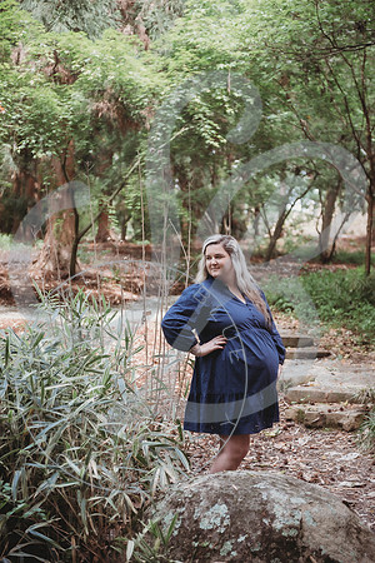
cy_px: 282
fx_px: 1094
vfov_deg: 28.8
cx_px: 188
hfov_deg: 19.5
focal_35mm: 70
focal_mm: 70
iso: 160
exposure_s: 1/250
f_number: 2.8
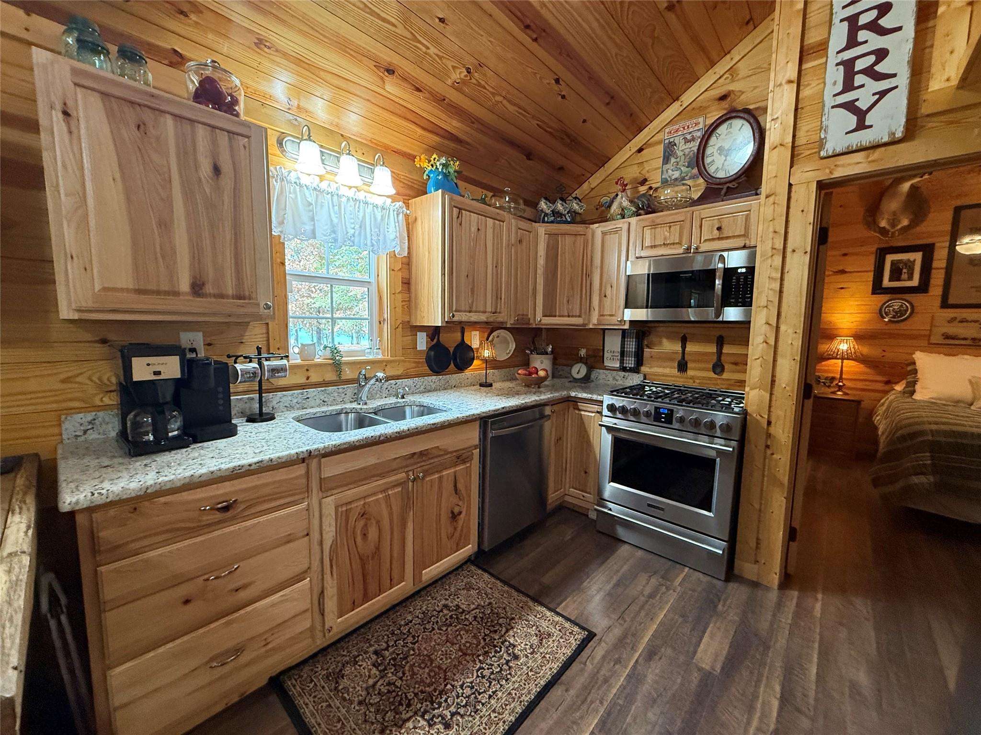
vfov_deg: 85.7
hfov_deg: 102.1
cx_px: 490
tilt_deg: -5.1
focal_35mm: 14
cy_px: 368
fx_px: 397
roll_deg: -1.3
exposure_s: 1/60
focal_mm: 2.22
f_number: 2.2
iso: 400
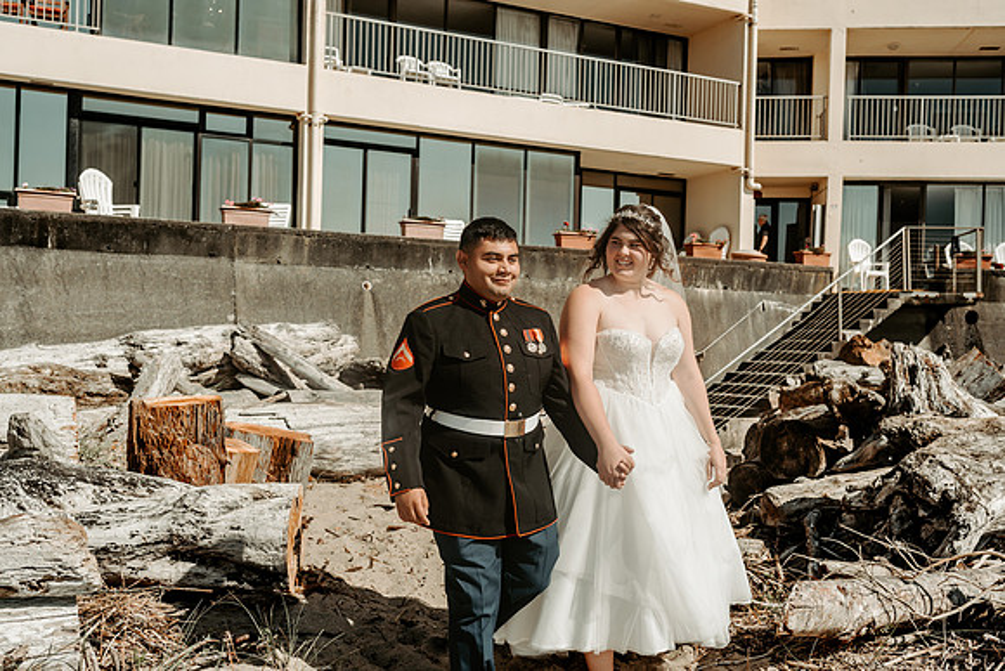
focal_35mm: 35
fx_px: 977
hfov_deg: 54.4
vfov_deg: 37.9
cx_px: 502
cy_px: 336
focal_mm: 35
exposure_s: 1/2000
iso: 100
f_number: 4.5
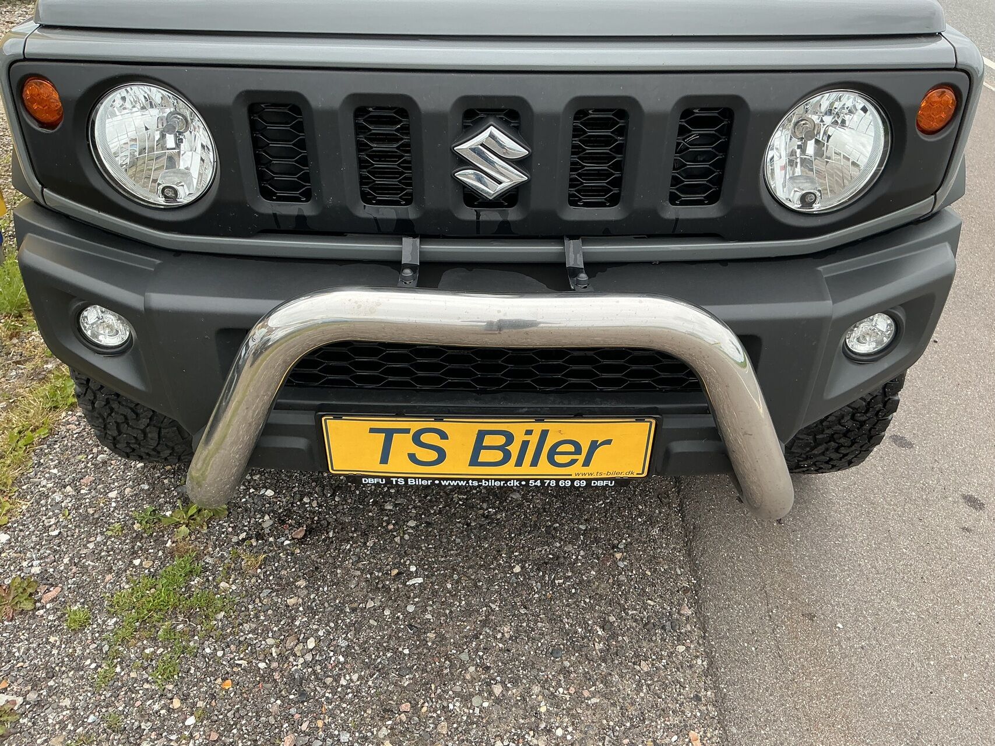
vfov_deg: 48.2
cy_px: 373
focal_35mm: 29
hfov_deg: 61.7
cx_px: 498
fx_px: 834
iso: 25
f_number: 1.8
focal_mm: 3
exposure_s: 1/360
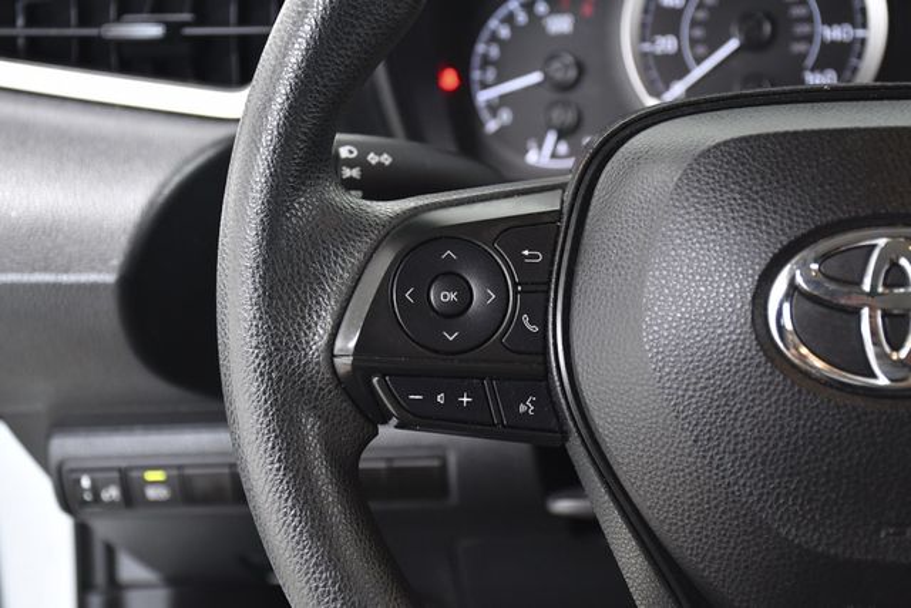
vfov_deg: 20.3
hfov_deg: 30.1
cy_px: 304
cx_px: 456
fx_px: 1696
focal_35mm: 67
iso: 1250
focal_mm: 45
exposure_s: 1/50
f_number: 5.6
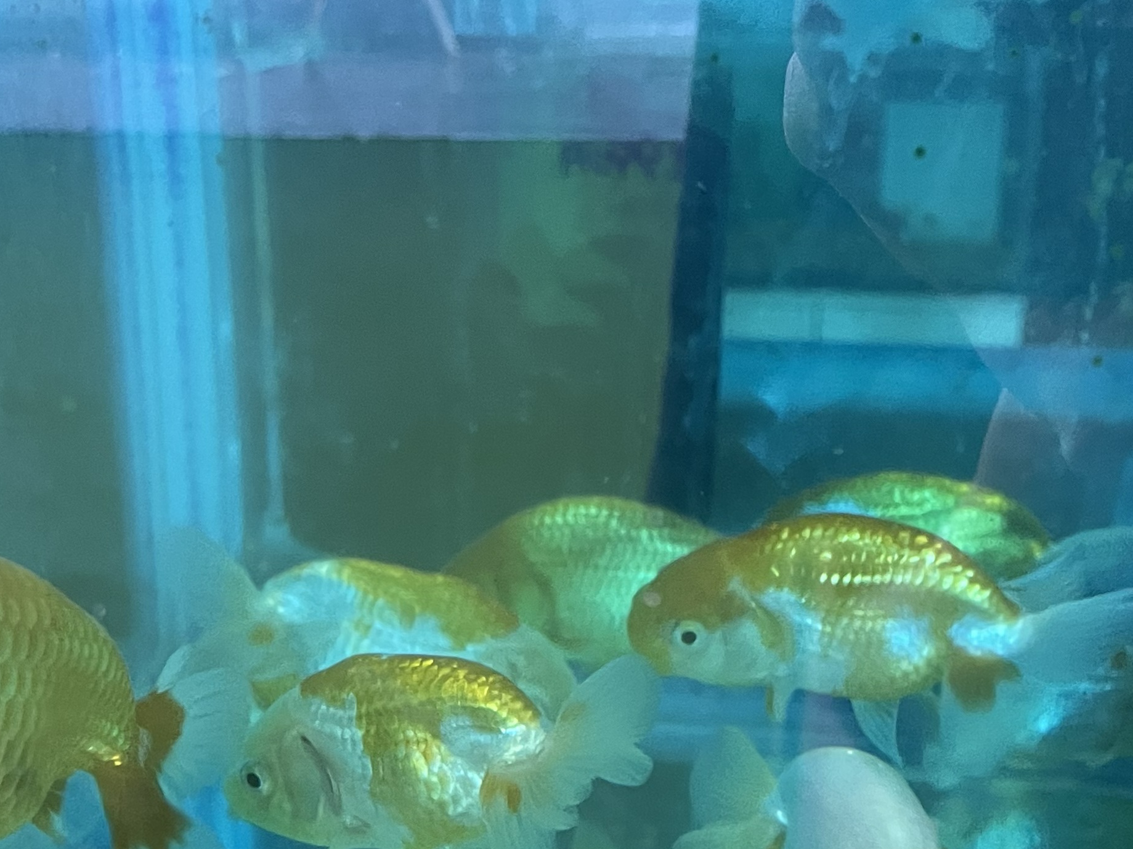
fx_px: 1866
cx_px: 497
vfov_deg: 24.3
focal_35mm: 57
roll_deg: +1.4
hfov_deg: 33.7
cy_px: 891
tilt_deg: -27.2
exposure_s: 1/59
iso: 400
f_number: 1.6
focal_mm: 4.2
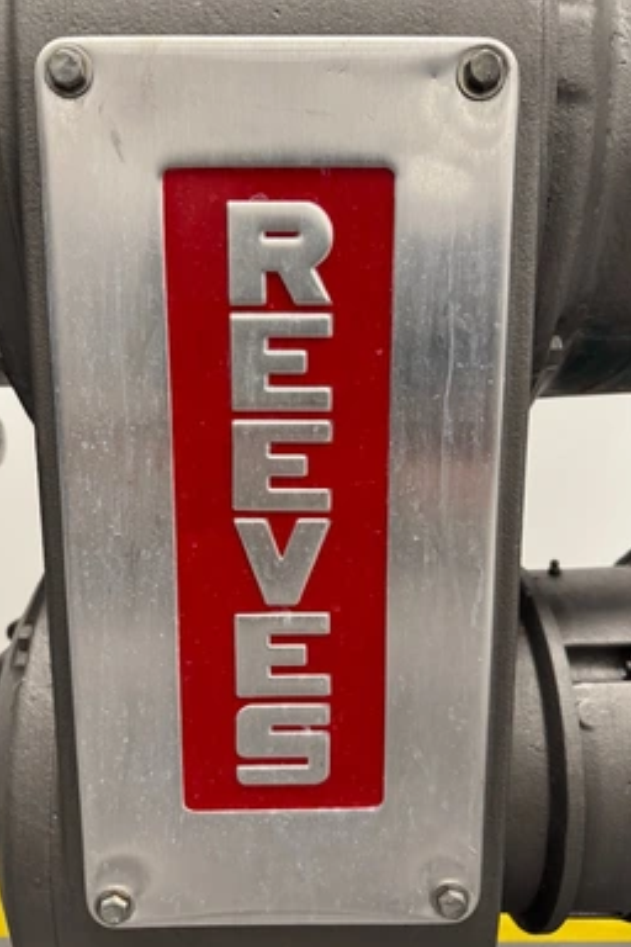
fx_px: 684
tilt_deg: -8.3
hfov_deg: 49.5
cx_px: 296
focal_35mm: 26
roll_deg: +0.0
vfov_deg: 69.4
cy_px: 488
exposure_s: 1/60
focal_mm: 6.76
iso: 400
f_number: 1.78
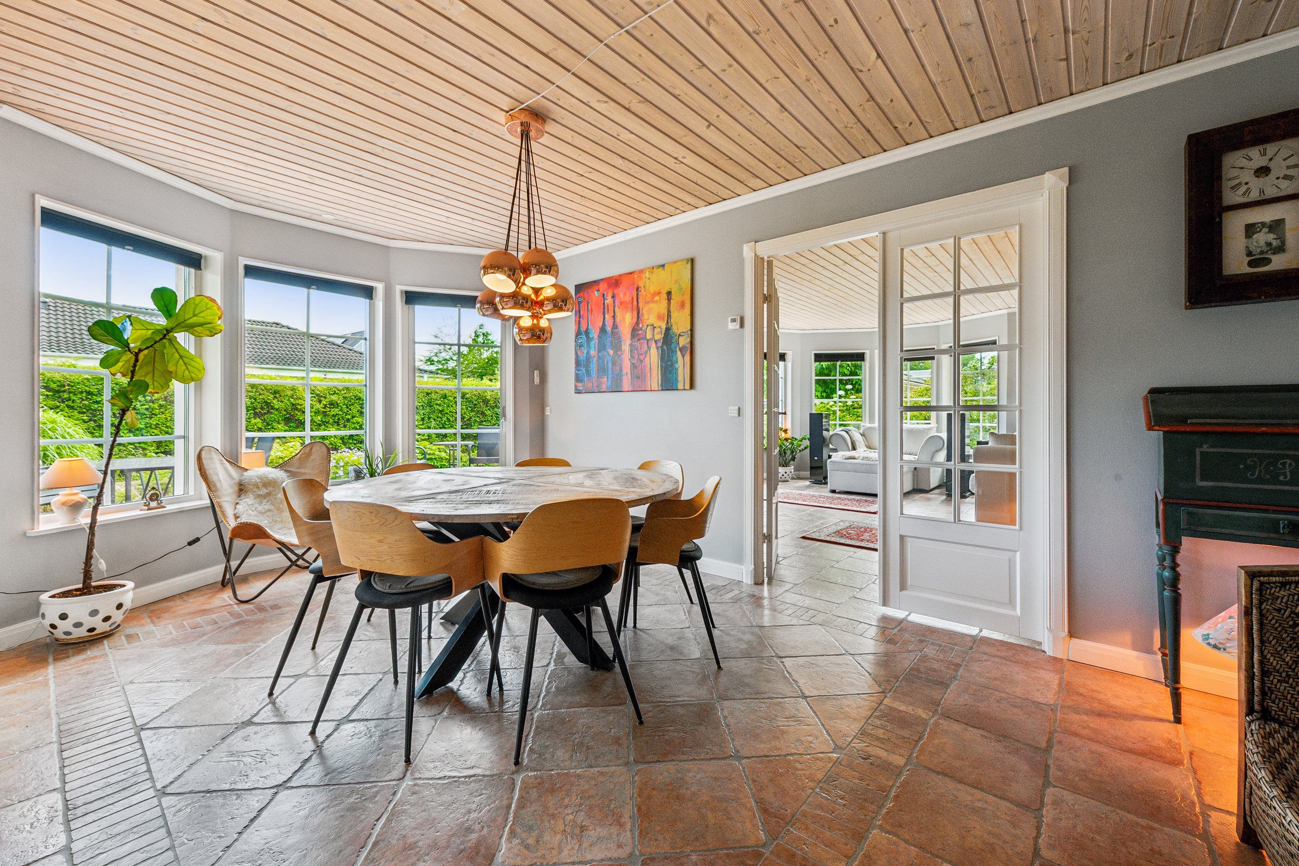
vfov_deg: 81.2
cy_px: 433
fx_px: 505
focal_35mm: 14
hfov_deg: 104.3
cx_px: 650
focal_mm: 14
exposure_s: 1/20
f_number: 13
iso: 400
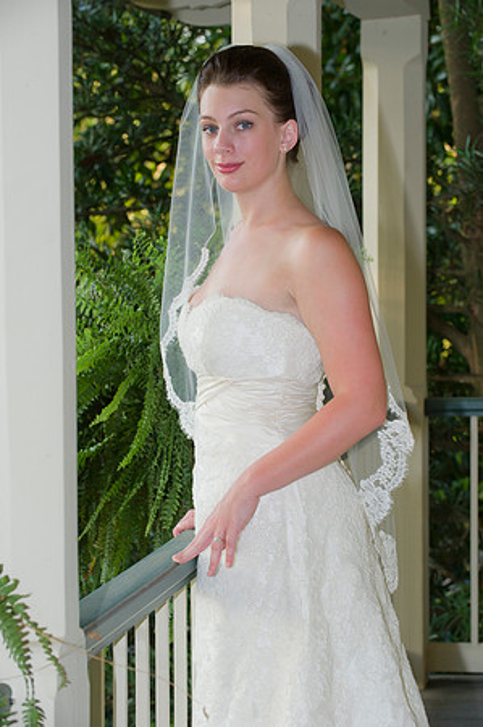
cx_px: 242
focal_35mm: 110
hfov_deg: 12.4
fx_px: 2219
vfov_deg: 18.6
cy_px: 364
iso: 400
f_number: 7.1
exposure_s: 1/60
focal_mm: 110
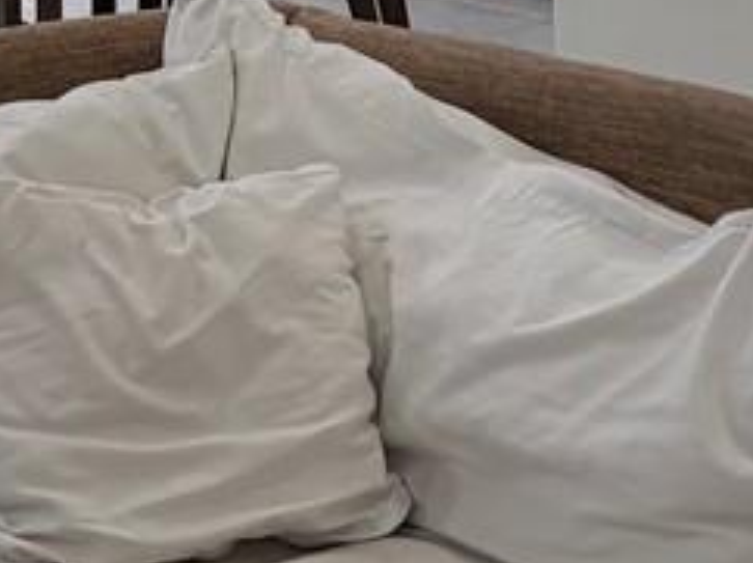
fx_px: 3738
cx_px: 165
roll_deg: -0.4
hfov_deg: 11.5
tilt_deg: +0.3
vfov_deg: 8.0
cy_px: -722
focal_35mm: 172
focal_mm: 5.96
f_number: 1.6
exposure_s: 1/120
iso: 100
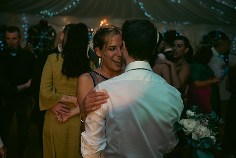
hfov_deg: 36.2
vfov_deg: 24.6
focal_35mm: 55
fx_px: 361
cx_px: 118
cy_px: 79
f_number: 3.5
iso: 800
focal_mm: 55
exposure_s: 1/160
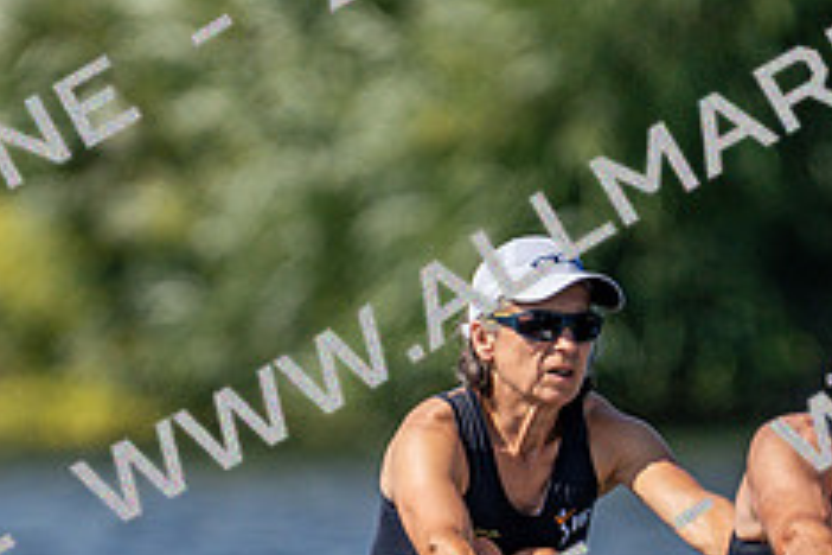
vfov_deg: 0.9
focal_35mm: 1488
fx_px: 34387
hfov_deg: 1.4
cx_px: 512
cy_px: 532
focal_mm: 600
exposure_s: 1/2000
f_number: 6.3
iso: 250
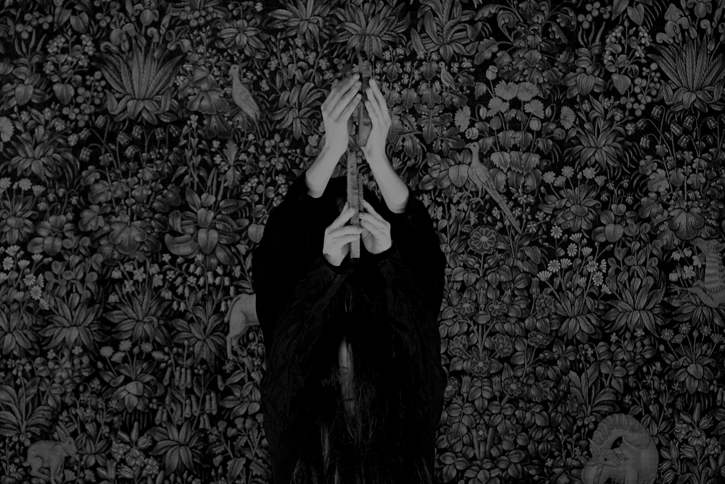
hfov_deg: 19.6
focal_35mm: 104
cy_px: 242
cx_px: 362
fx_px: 2094
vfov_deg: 13.2
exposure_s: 1/8
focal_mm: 38.13
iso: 1000
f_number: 4
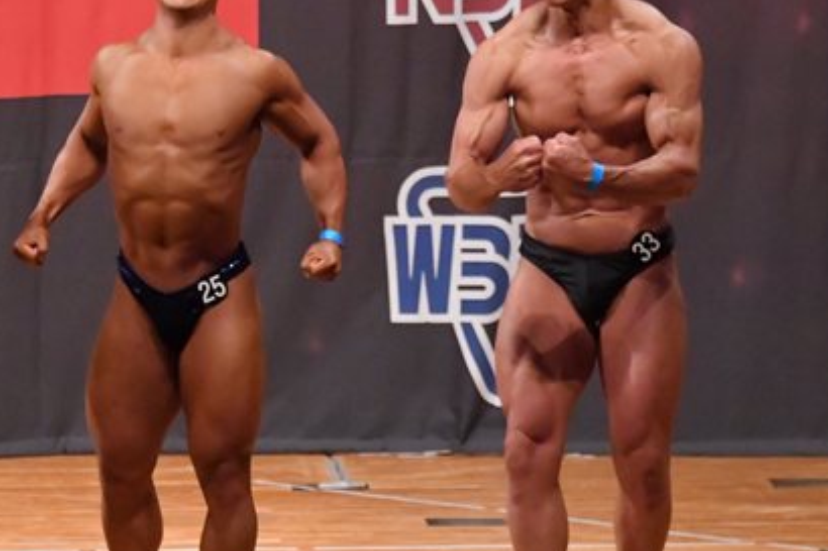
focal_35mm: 425
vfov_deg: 3.2
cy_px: 291
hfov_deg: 4.8
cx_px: 90
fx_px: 9771
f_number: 5.6
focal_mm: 150
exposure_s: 1/400
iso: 10000
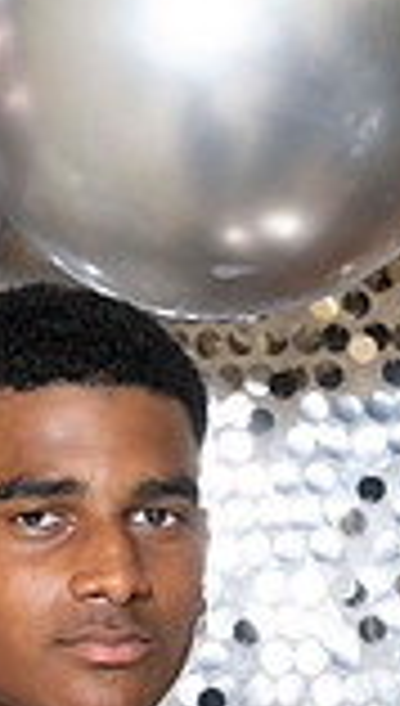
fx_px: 13797
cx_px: 656
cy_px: 788
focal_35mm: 736
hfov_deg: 1.7
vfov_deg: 2.9
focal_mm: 125
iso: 250
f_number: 5.6
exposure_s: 1/200
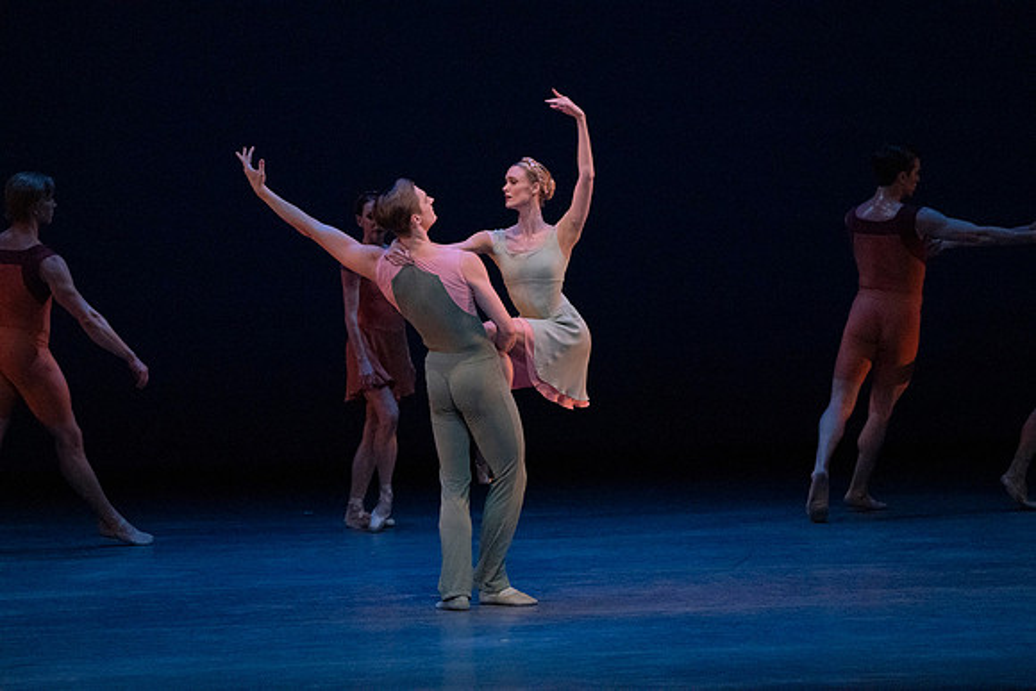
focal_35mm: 315
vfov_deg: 4.4
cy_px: 346
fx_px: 9067
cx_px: 518
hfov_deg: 6.5
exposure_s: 1/400
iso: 16000
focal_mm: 315
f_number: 7.1
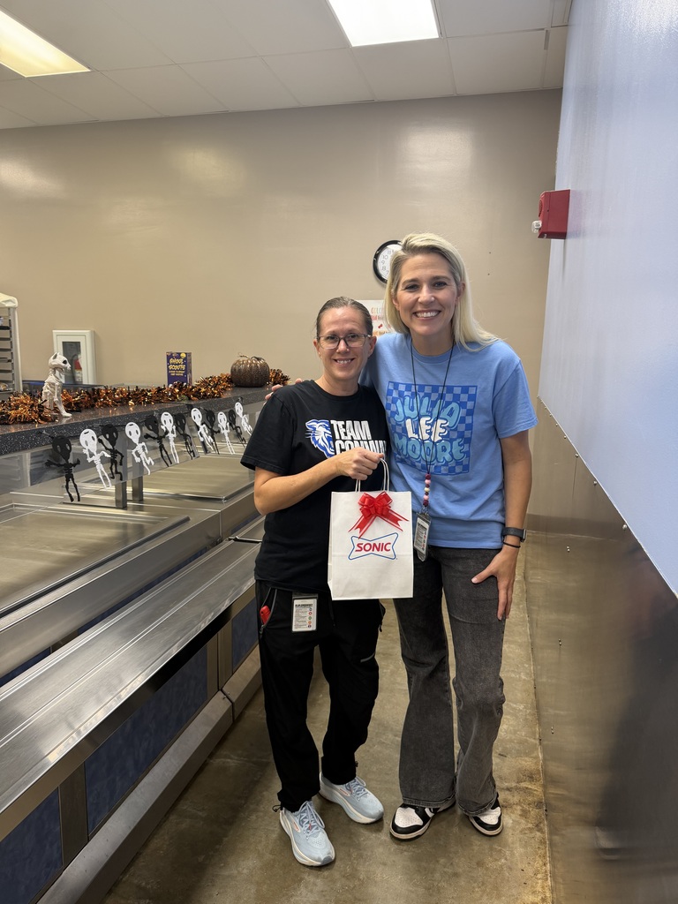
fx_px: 627
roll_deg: -2.0
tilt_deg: -9.7
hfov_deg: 56.8
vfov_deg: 71.6
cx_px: 339
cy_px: 452
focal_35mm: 24
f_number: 1.78
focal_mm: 6.76
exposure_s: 1/62
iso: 125
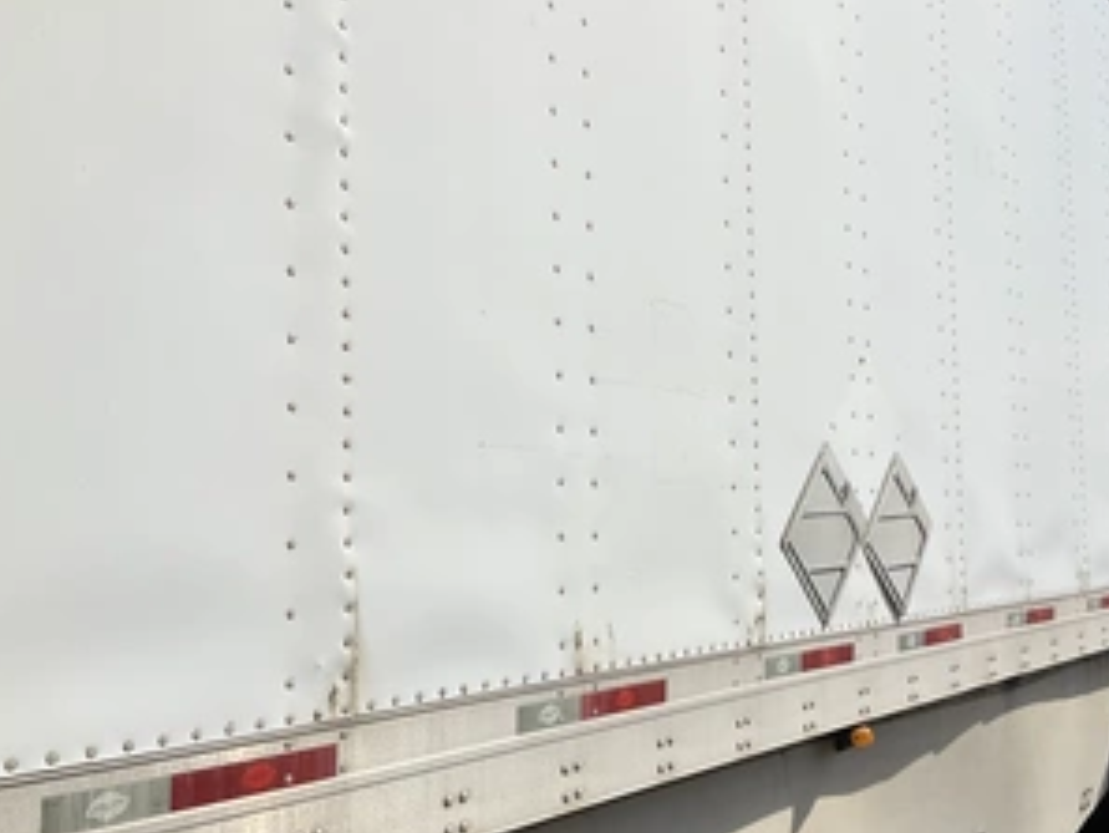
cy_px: 452
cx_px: 672
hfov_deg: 47.5
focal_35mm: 39
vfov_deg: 36.8
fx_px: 1250
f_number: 1.8
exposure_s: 1/6536
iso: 25
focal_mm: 3
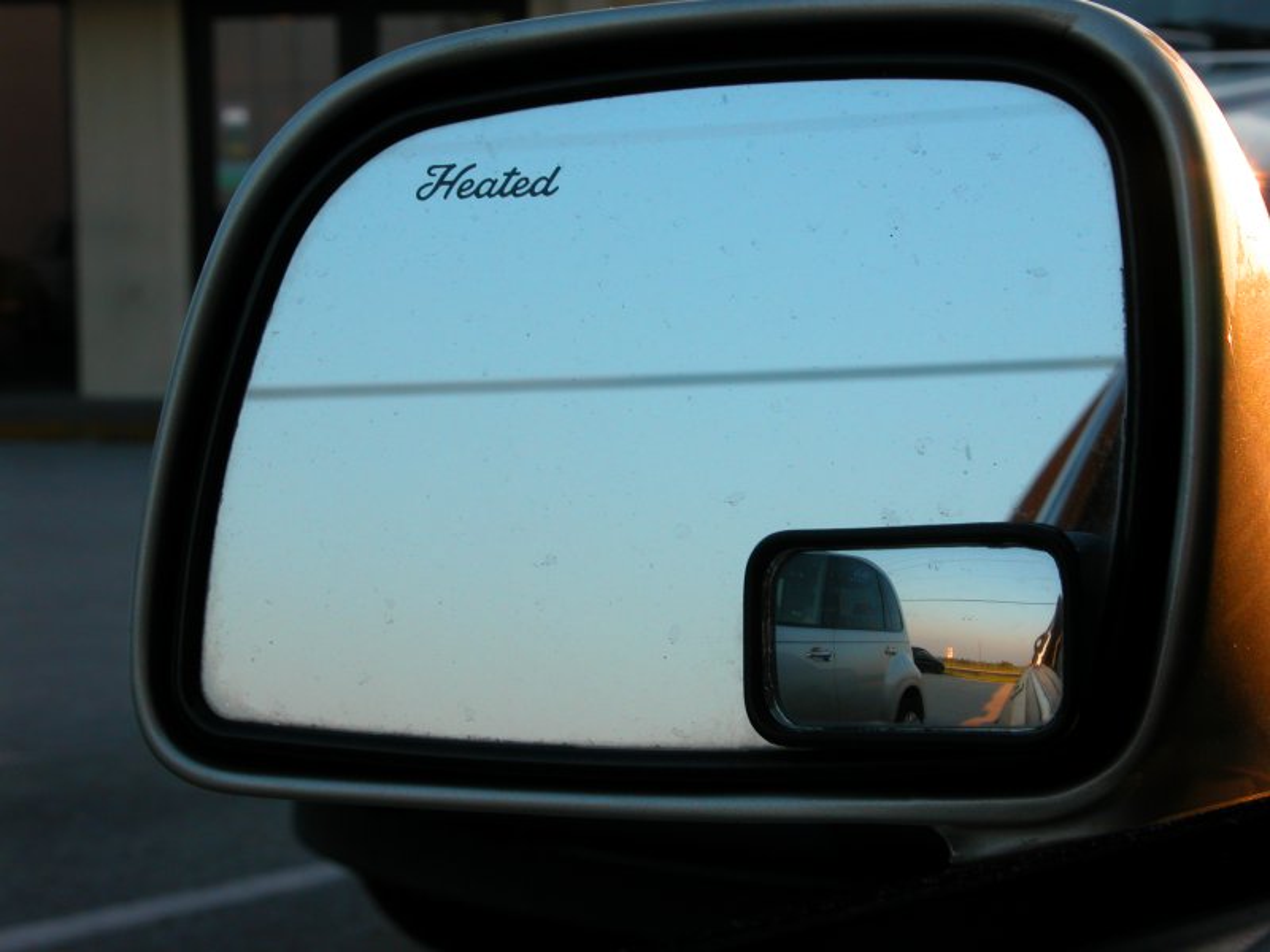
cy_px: 476
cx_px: 635
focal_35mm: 93
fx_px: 3412
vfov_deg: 15.9
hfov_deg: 21.1
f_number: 8
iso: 100
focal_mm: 23.7
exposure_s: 1/89.4
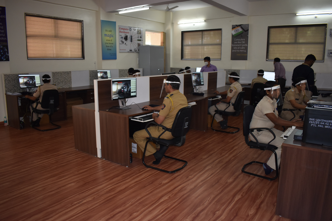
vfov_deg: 47.9
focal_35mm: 27
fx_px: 249
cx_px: 166
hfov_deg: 67.4
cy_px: 110
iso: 800
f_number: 3.5
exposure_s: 1/160
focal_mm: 18
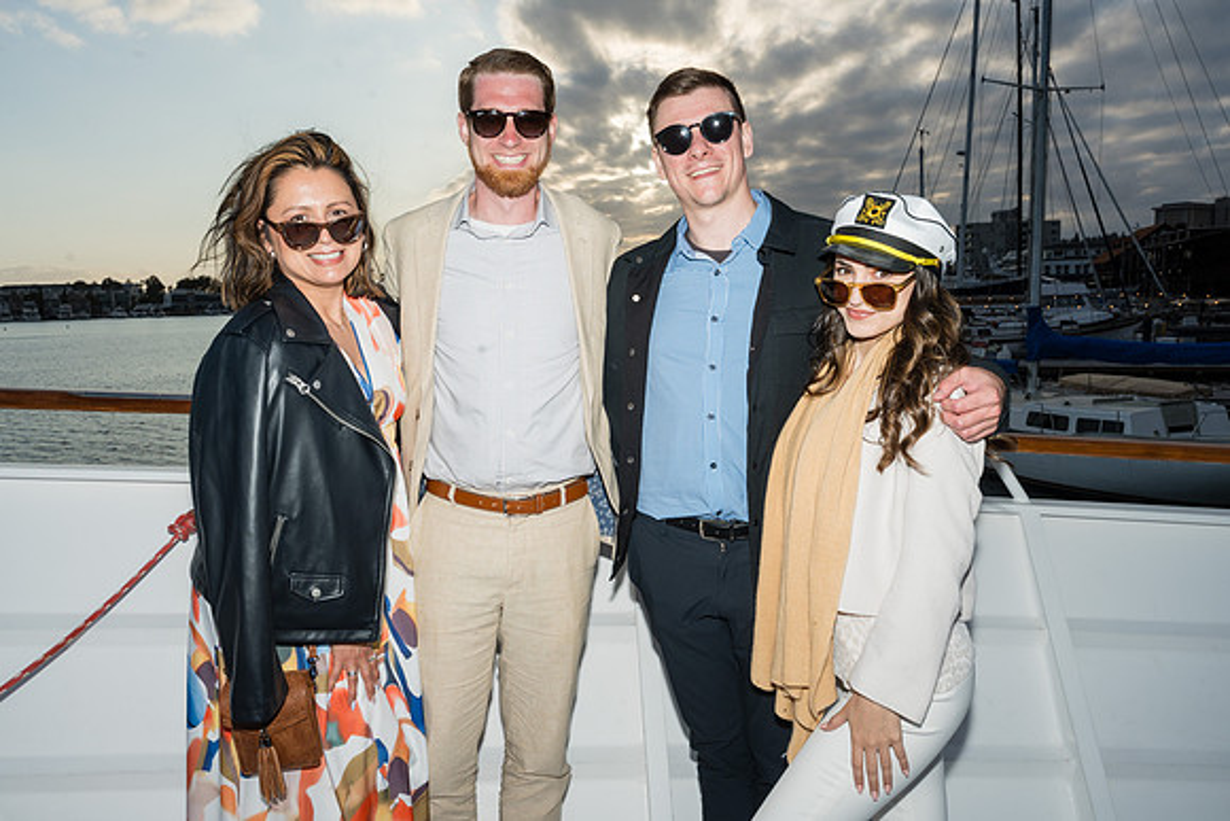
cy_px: 407
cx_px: 581
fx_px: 902
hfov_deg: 68.5
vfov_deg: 48.9
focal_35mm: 26
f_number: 13
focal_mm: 24
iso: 125
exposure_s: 1/250
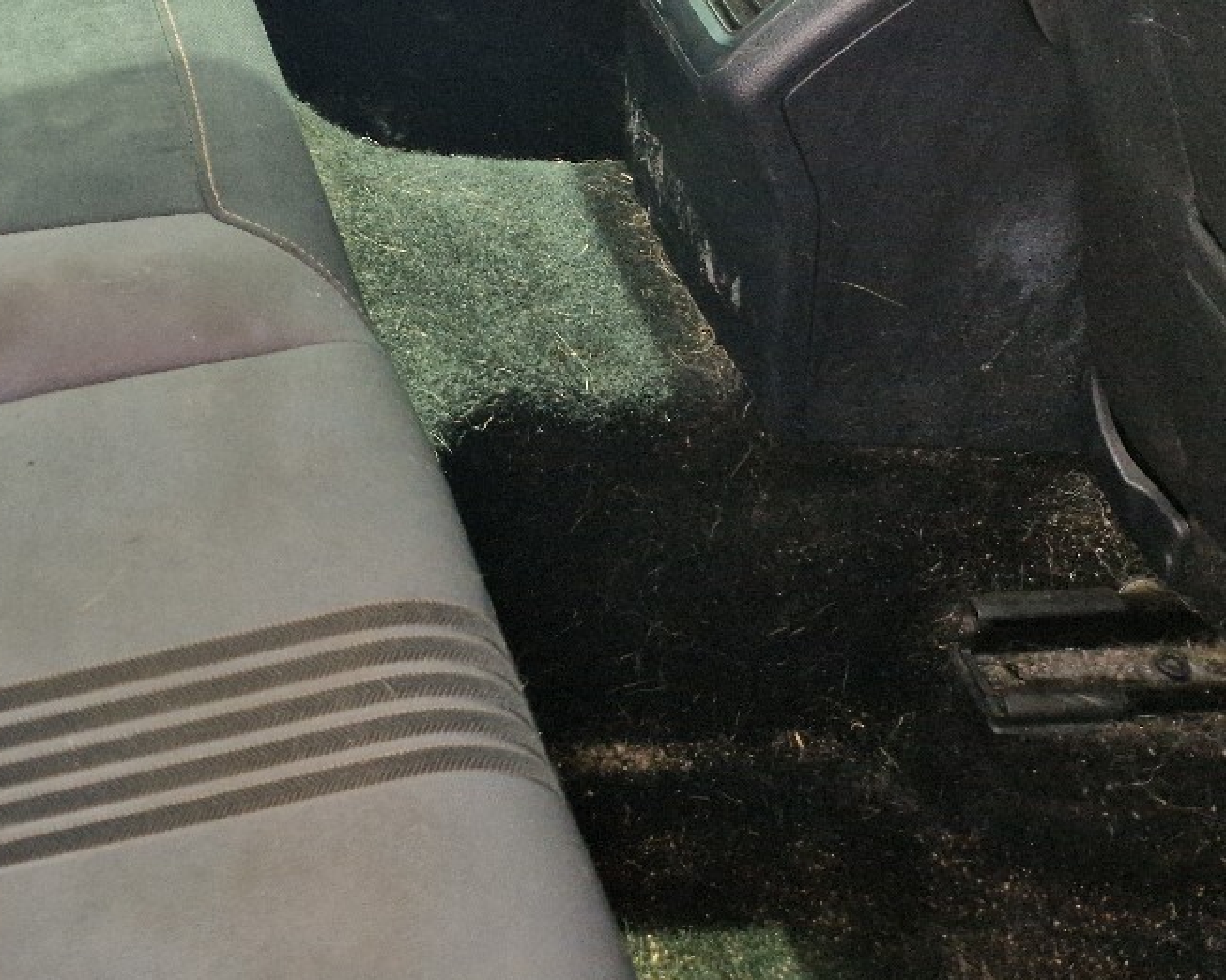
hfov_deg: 25.4
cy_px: -274
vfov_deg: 21.1
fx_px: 2394
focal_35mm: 66
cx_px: -299
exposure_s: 1/100
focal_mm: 5.4
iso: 50
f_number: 1.8
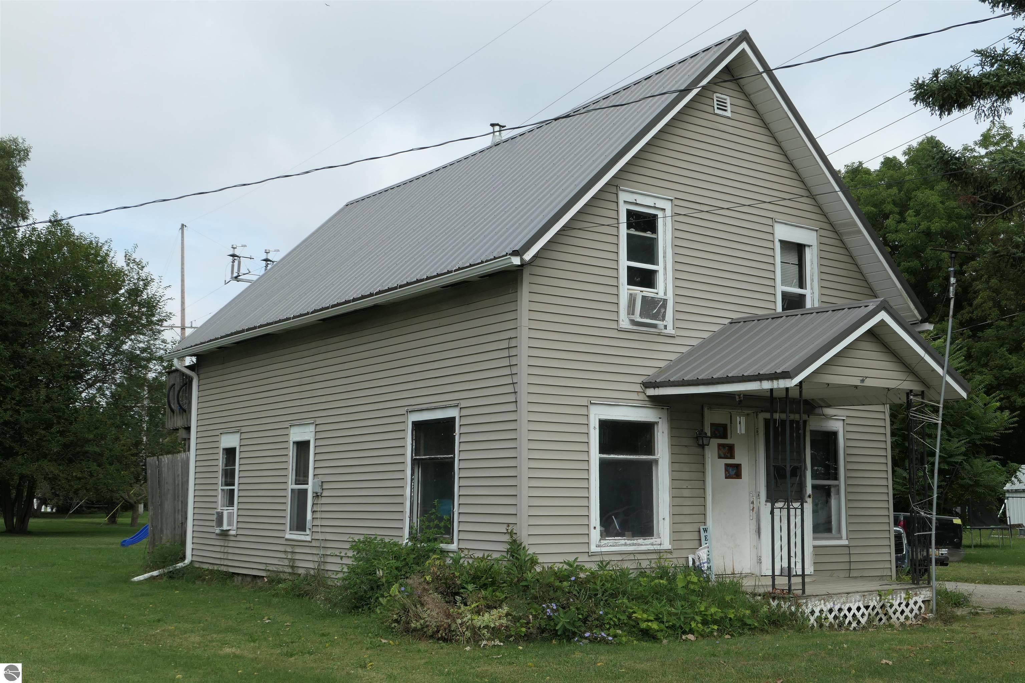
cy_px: 342
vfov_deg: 31.9
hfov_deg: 46.4
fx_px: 1196
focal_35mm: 42
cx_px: 512
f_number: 8
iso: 125
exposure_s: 1/250
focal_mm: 15.4
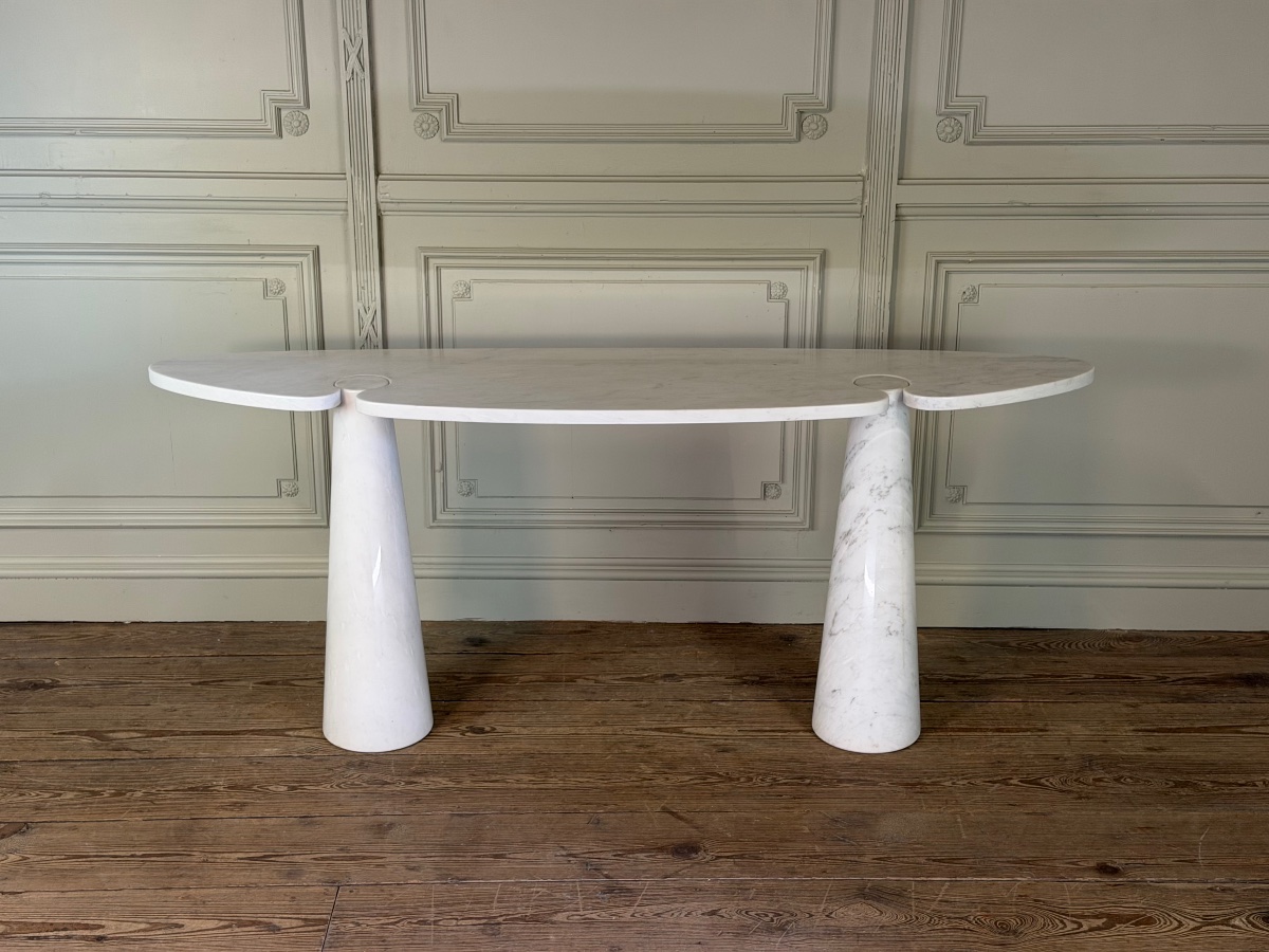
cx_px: 634
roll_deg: -0.4
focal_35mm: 48
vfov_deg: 30.3
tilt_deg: -18.1
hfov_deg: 39.7
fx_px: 1760
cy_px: 476
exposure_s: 1/50
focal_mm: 6.76
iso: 80
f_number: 1.78
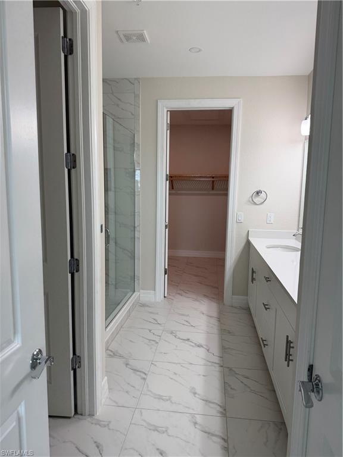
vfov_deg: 71.6
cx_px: 172
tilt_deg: -7.4
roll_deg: -1.2
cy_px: 228
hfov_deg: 56.8
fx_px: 317
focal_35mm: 24
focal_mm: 6.76
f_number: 1.78
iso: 64
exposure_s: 1/120
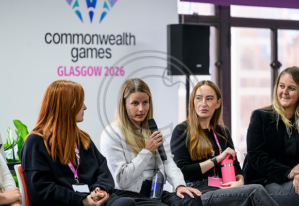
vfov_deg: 8.6
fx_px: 1372
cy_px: 103
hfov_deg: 12.4
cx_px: 145
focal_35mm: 164
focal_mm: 160
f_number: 3.2
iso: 3200
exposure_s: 1/400
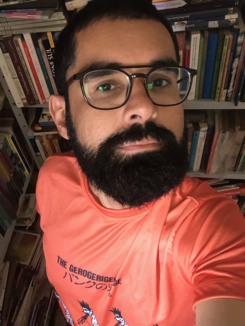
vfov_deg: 56.8
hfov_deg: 44.2
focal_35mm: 32
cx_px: 122
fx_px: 302
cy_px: 163
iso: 400
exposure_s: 1/30
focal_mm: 2.87
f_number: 2.2
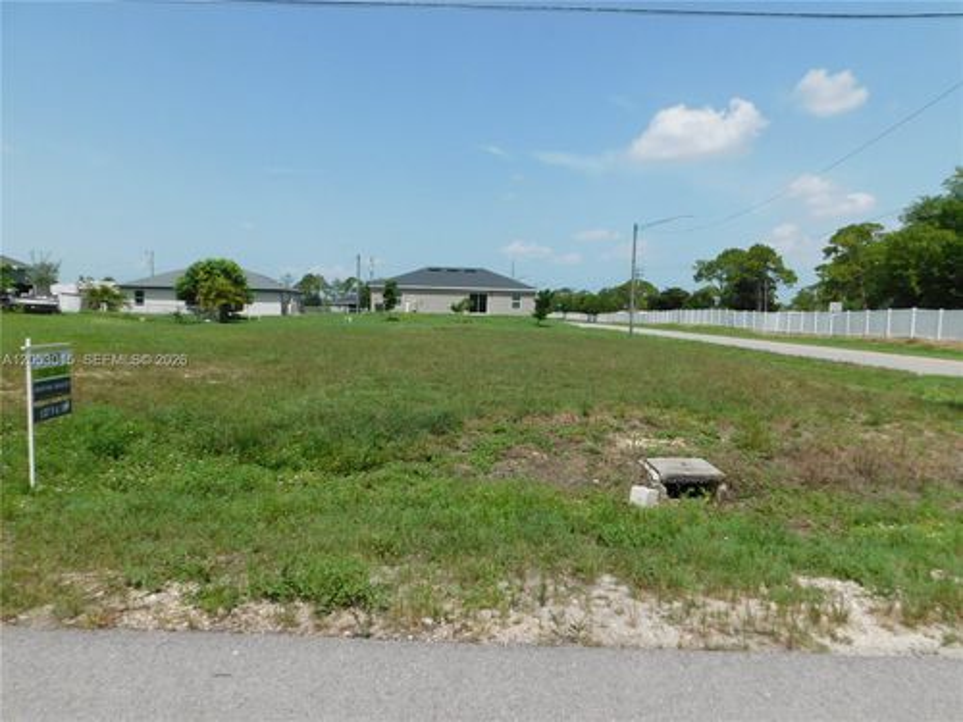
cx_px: 482
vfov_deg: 58.9
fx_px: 640
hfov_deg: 73.9
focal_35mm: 23
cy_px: 361
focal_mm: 4
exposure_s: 1/640
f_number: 6
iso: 125
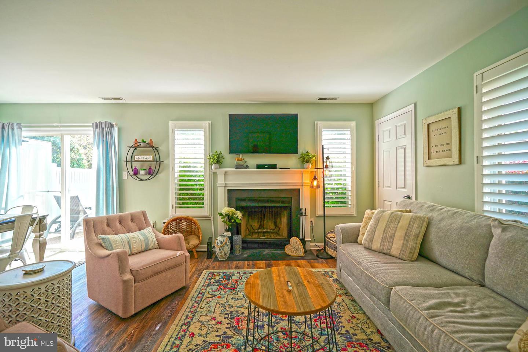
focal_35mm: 15
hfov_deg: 100.4
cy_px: 176
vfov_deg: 77.3
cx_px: 264
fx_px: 220
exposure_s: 1/50
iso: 100
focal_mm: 10
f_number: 4
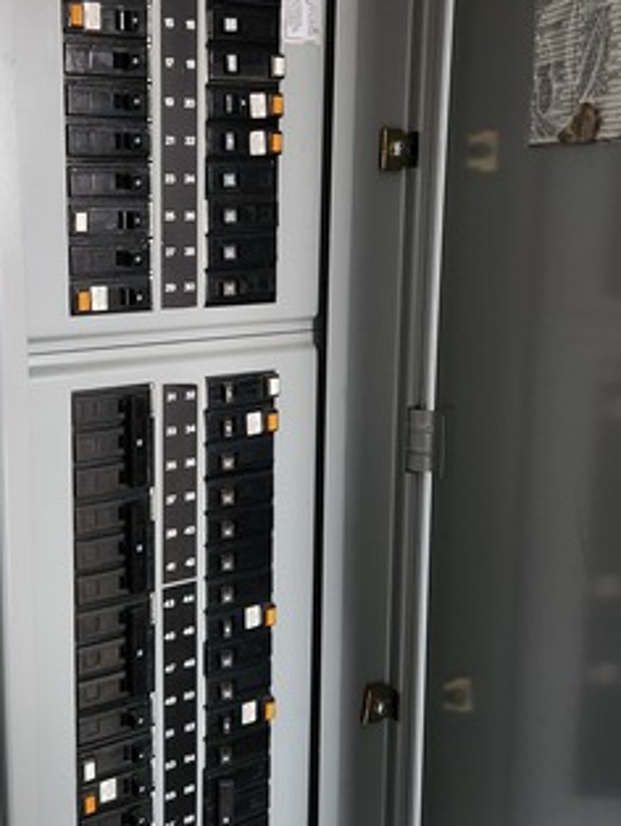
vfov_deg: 47.5
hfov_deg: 36.7
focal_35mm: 39
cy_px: 317
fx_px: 932
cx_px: 250
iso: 640
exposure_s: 1/30
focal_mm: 5.4
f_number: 1.8
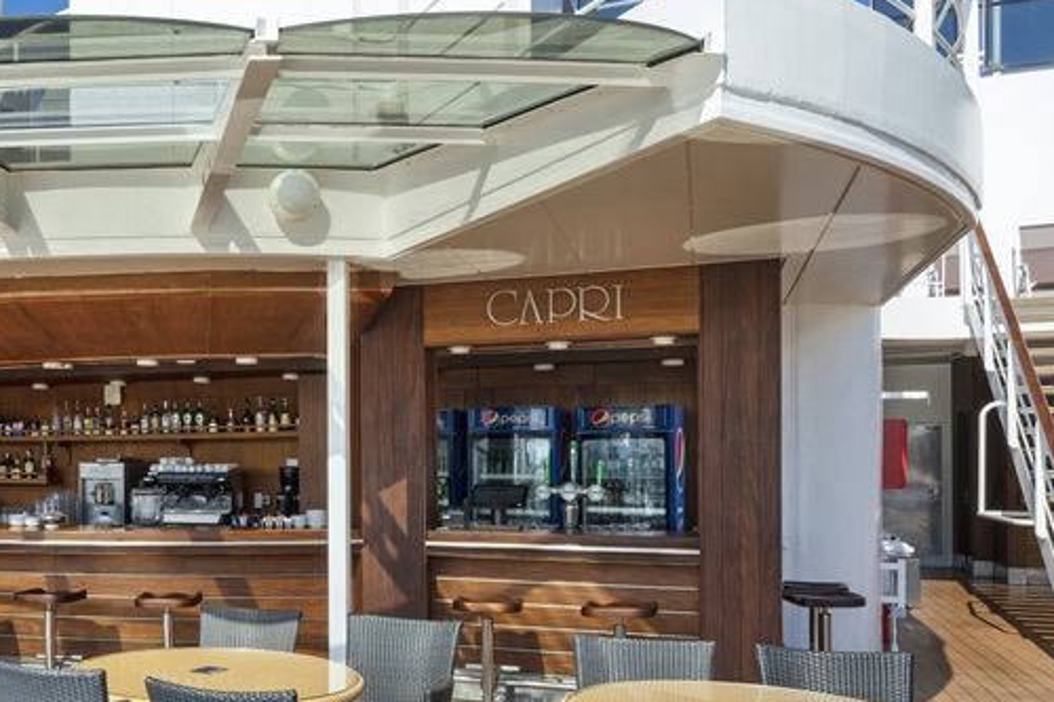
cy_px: 476
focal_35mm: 38
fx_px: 1112
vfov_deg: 34.7
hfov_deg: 46.5
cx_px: 135
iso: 200
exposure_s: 1/160
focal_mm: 19
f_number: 11
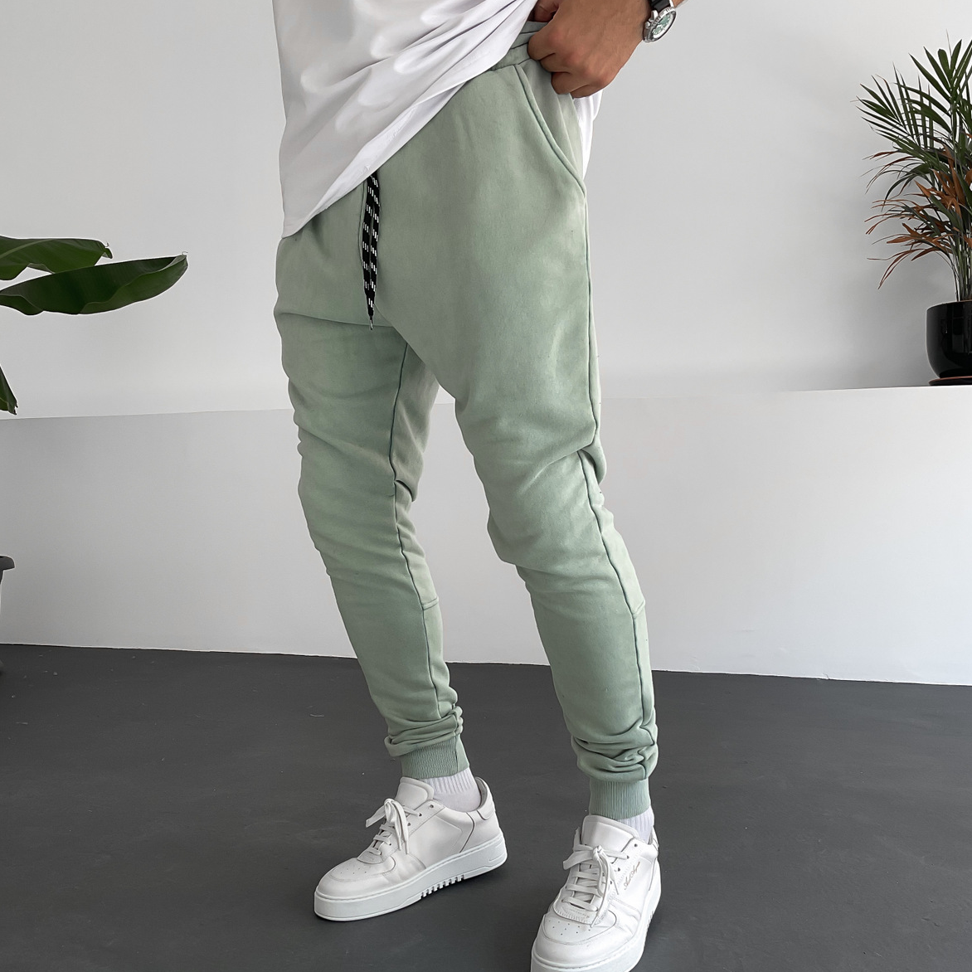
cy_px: 552
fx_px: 1112
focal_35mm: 35
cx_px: 477
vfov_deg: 47.1
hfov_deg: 47.2
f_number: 1.8
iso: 20
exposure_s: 1/120
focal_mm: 3
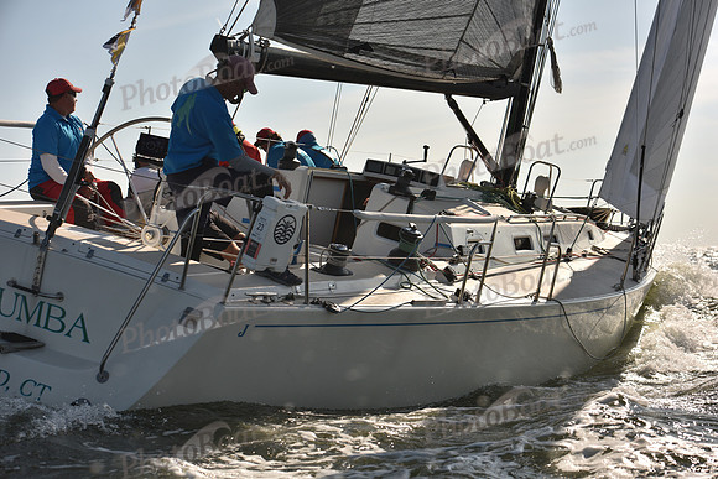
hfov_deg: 28.8
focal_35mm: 70
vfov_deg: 19.5
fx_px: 1396
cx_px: 359
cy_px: 240
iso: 250
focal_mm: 70
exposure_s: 1/1000
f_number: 5.6
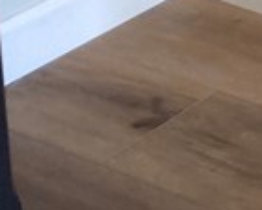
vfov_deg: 6.9
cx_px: 915
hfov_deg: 7.7
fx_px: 1551
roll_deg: -4.6
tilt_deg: -13.5
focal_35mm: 200
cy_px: -439
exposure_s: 1/60
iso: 80
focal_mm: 3.99
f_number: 1.8
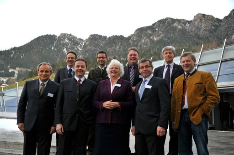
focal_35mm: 34
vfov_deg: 38.3
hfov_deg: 55.2
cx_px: 117
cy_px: 78
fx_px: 224
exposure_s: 1/800
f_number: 2.8
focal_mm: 23
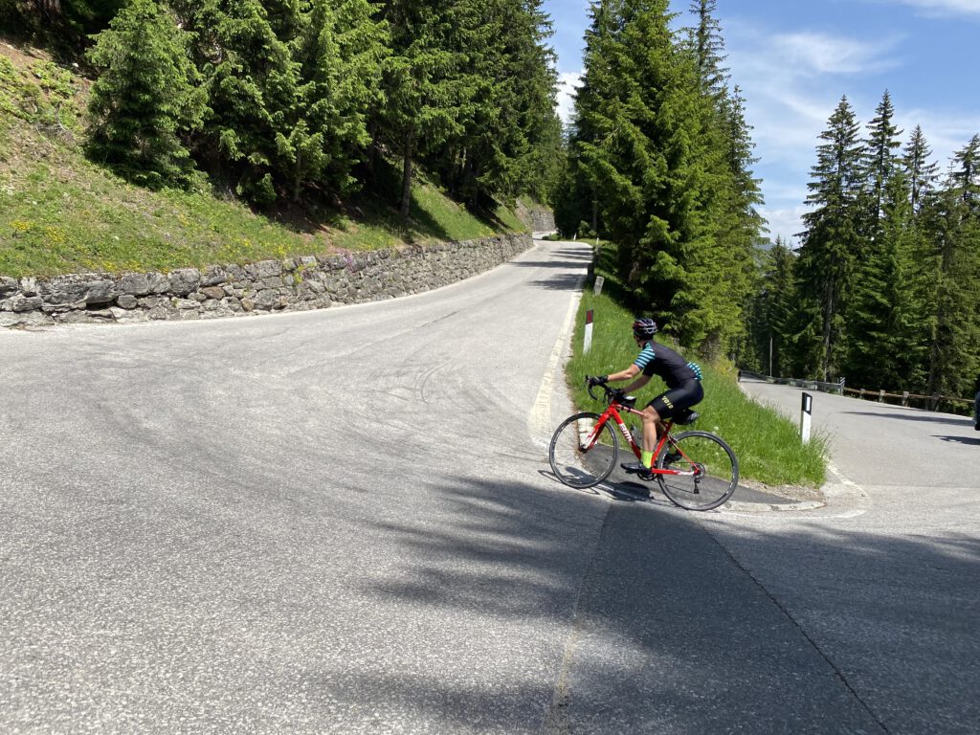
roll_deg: -2.7
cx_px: 490
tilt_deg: -3.4
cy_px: 368
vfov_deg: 53.1
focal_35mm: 26
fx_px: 736
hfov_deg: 67.3
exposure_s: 1/2222
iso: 32
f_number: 1.8
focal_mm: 4.25
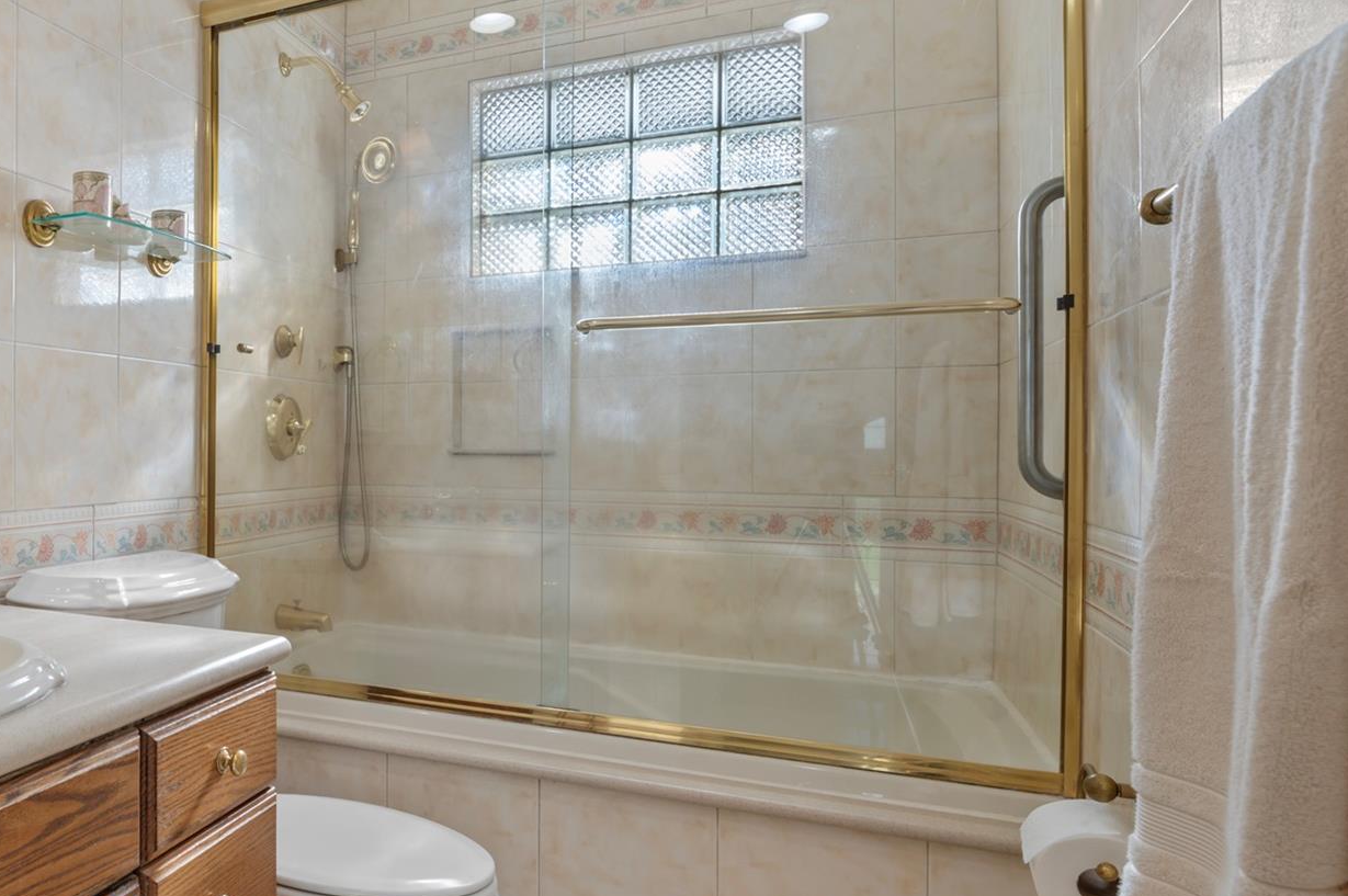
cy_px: 447
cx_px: 238
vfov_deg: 51.2
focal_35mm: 25
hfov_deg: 64.2
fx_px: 935
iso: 100
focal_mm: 15
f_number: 8
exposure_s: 1/15
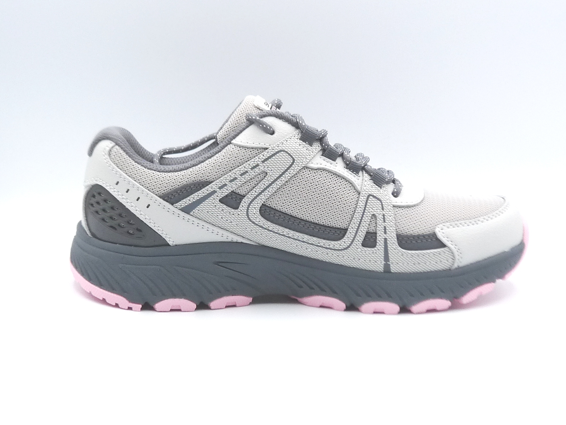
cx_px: 283
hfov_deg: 34.9
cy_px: 212
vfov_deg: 26.6
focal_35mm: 55
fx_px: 899
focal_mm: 5.5
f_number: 4
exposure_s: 1/250
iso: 100
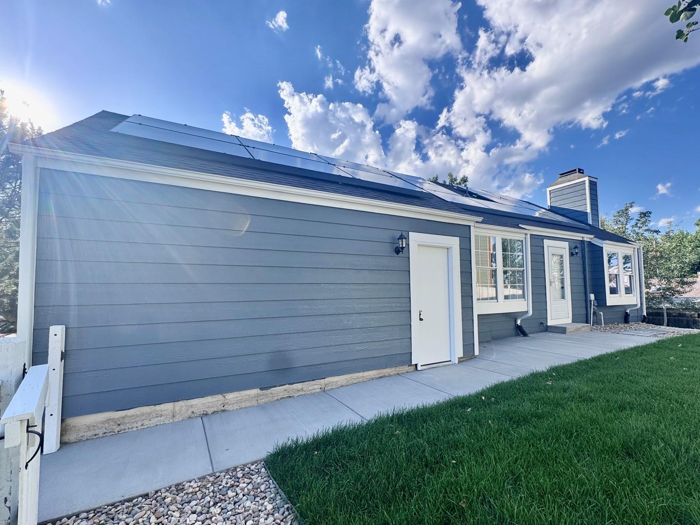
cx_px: 339
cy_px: 275
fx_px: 303
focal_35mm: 15
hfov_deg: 98.1
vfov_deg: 81.7
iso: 40
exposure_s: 1/482
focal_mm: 2.22
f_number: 2.2
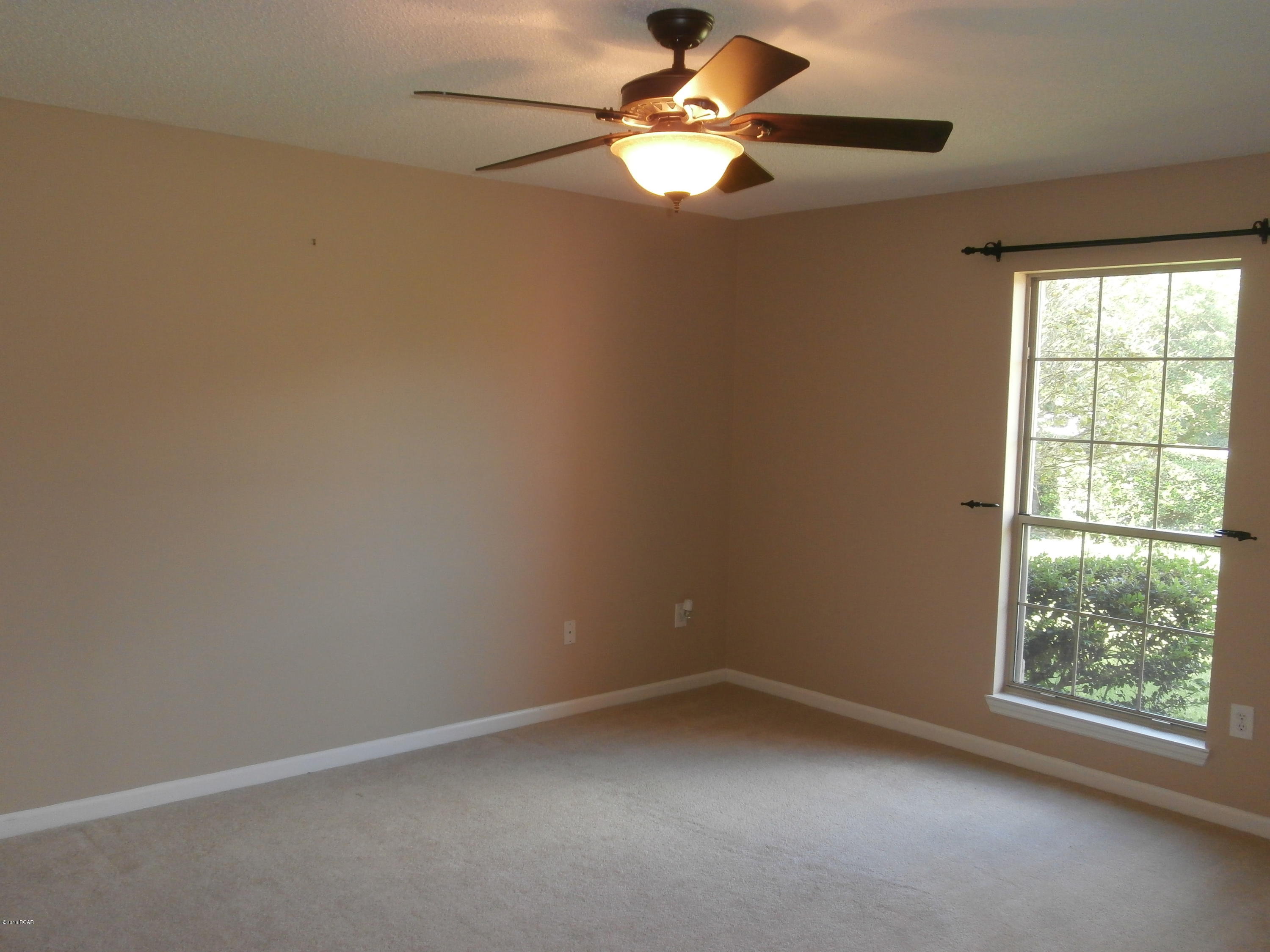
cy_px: 476
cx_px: 635
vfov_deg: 46.8
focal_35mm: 30
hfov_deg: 60.0
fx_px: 1101
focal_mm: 5.36
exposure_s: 1/30
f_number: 3.5
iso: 200
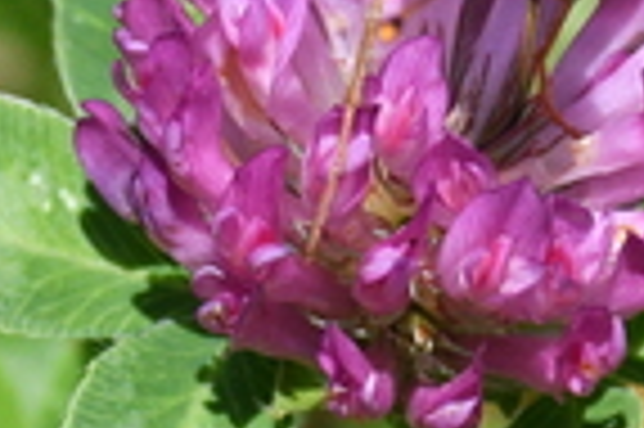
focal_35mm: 1411
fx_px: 25212
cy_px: -144
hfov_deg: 1.5
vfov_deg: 1.0
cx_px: 401
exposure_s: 1/2500
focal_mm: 140
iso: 1250
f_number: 8
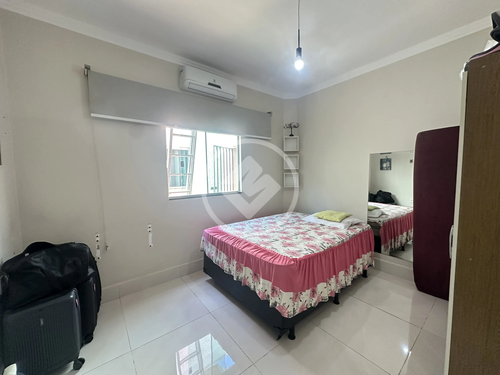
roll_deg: +0.5
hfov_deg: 102.1
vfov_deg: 85.7
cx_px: 250
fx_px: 202
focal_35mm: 14
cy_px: 188
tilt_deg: -4.5
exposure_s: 1/120
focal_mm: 2.22
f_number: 2.2
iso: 320
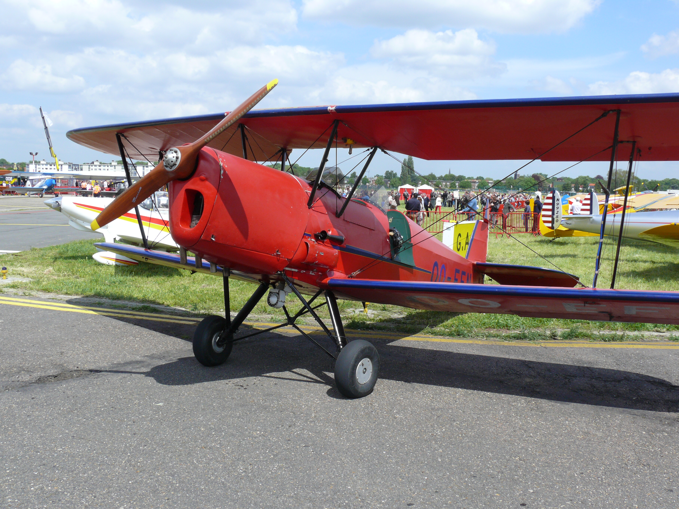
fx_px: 687
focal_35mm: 35
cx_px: 340
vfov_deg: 40.7
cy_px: 254
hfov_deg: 52.6
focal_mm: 7.4
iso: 100
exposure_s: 1/400
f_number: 5.6
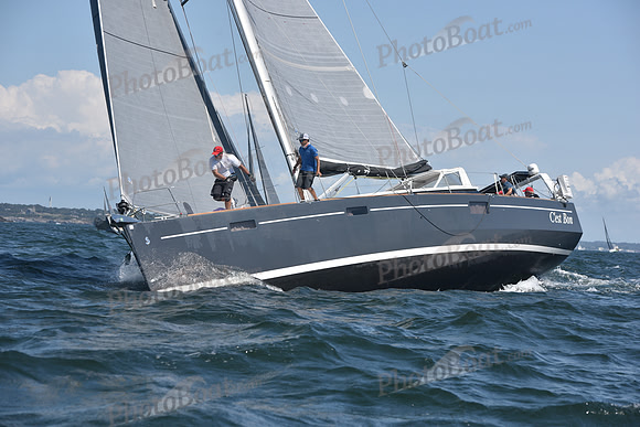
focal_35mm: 98
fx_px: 1743
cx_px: 320
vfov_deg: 14.0
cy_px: 214
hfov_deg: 20.8
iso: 250
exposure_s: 1/1000
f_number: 6.3
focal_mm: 98
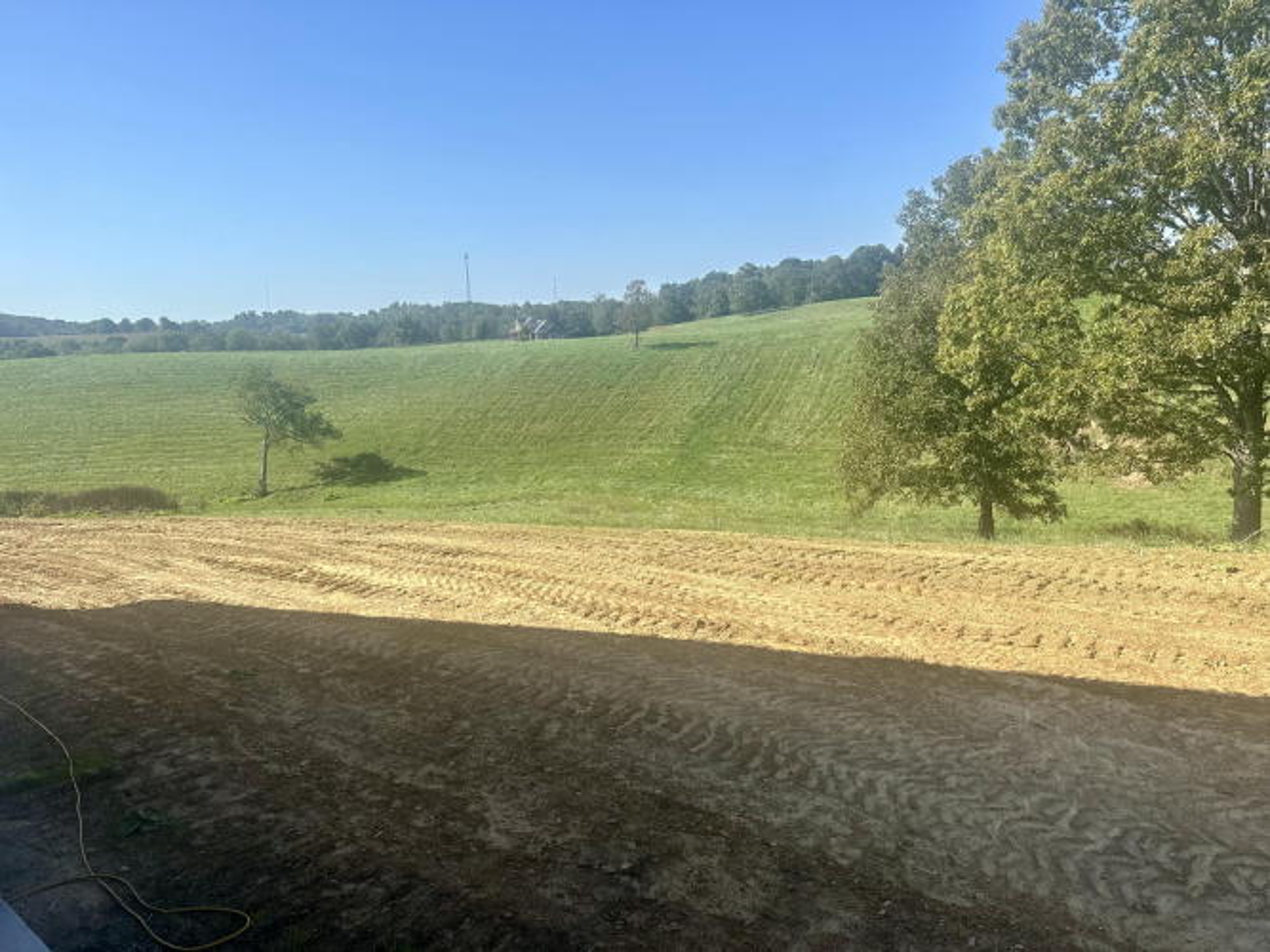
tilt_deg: -8.7
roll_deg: +2.7
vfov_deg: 56.8
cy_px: 476
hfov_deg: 71.6
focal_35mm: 24
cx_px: 635
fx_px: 880
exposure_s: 1/3717
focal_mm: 6.86
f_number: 1.78
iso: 80
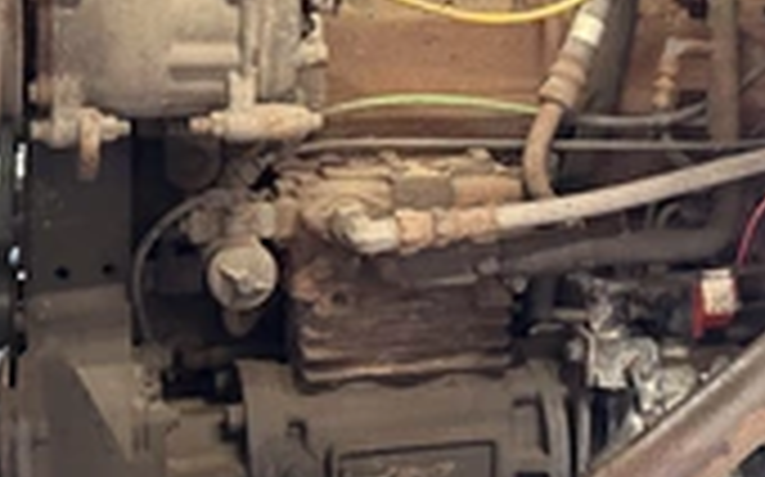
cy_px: 58
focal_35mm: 60
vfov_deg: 21.2
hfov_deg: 33.9
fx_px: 1250
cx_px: 450
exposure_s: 1/40
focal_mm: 6.76
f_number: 1.78
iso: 800
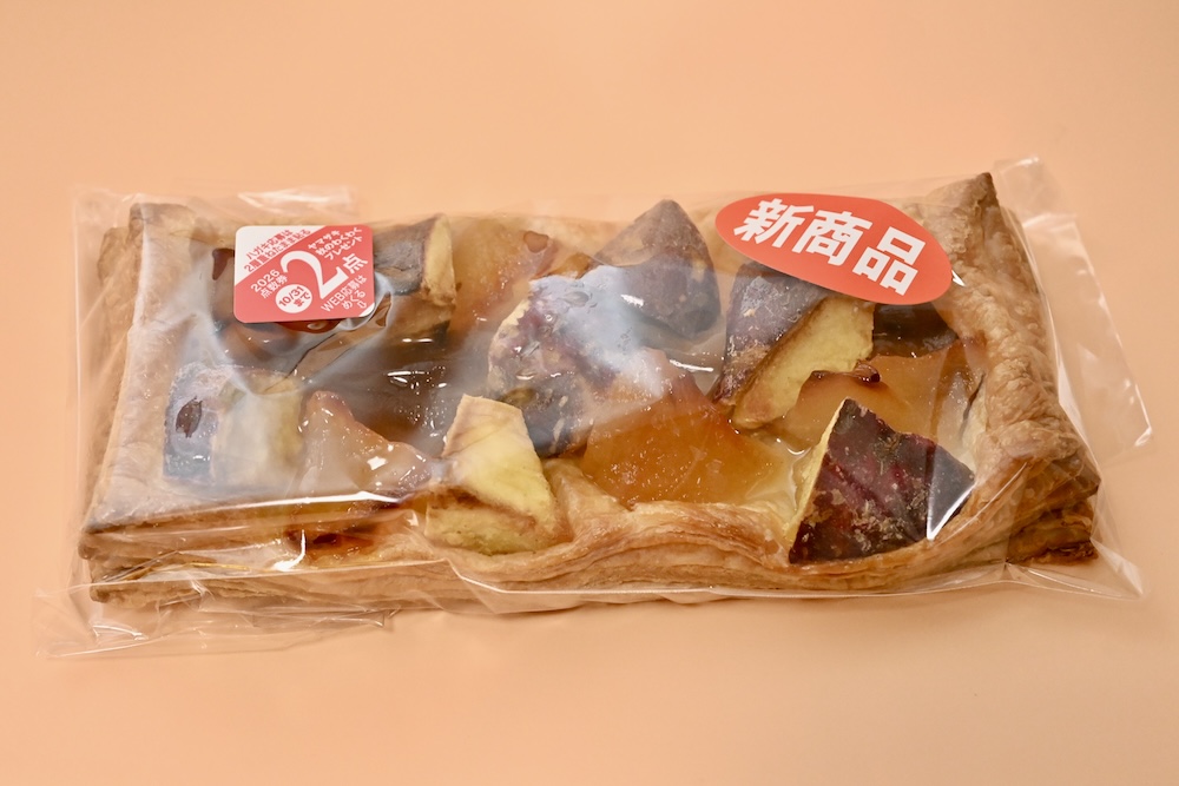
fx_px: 1965
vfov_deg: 22.6
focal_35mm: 60
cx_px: 590
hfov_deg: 33.4
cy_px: 393
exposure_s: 1/160
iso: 6400
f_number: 10
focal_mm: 60
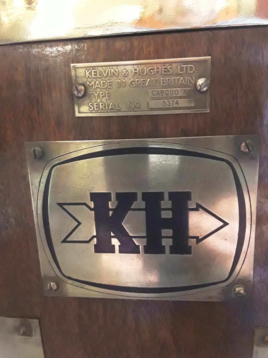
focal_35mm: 27
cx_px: 134
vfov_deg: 65.3
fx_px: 279
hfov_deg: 51.4
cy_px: 179
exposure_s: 1/17
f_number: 1.9
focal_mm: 2.91
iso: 1000
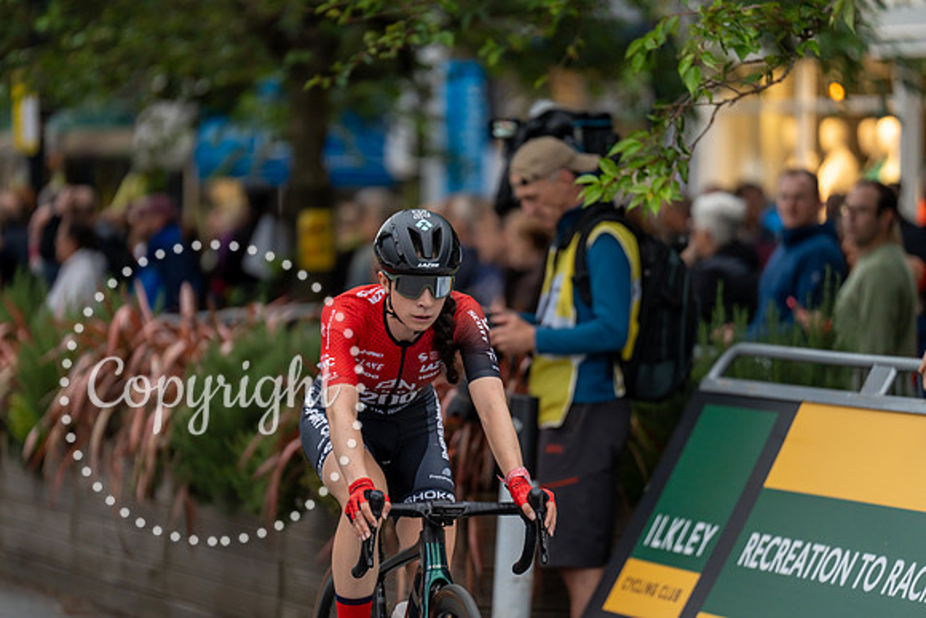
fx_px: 5145
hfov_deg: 10.3
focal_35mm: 200
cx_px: 463
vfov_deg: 6.9
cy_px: 309
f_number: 2.8
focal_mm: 200
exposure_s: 1/800
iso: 1000
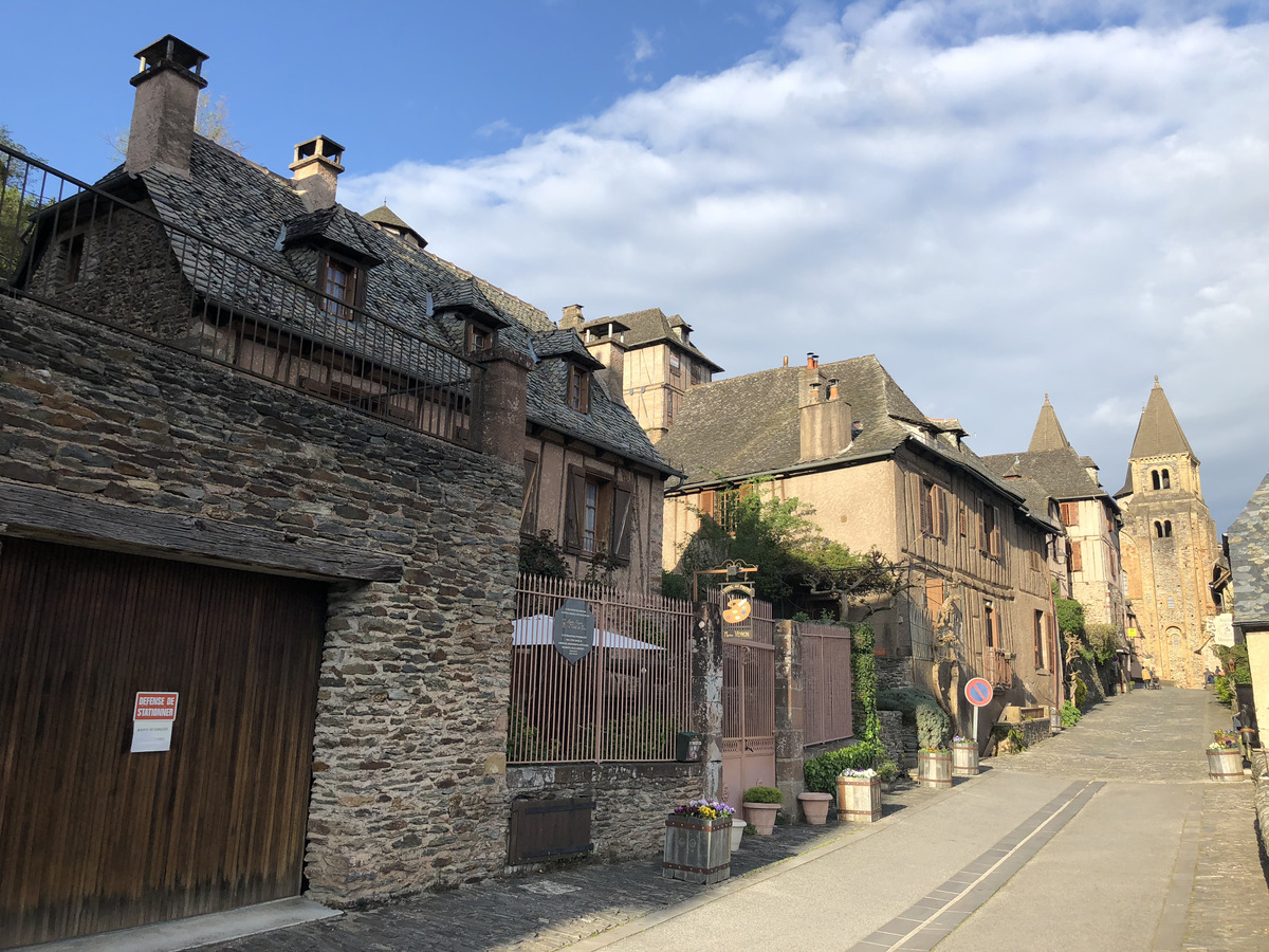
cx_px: 634
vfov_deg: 49.7
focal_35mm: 28
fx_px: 1026
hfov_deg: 63.4
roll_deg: -0.3
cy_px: 476
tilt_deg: +13.4
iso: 20
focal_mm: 4
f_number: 1.8
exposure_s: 1/1116
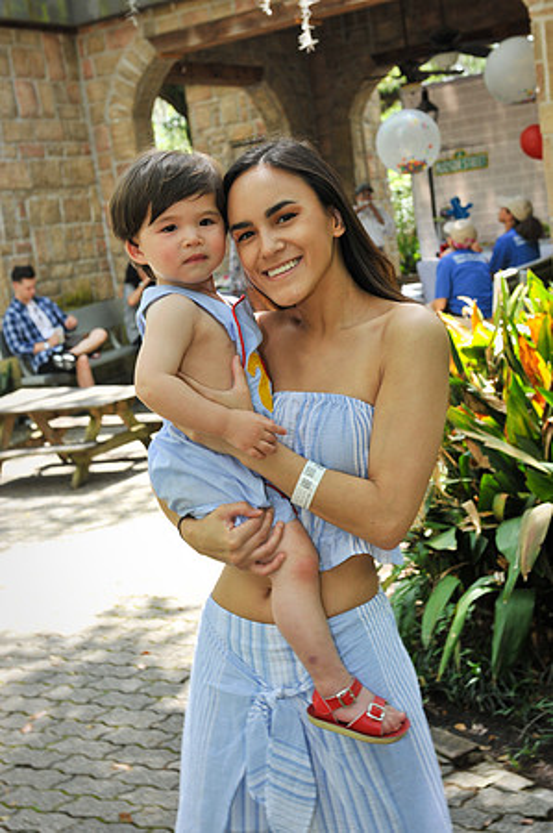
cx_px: 276
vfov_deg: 35.7
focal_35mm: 56
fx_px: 1293
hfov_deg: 24.1
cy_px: 416
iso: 640
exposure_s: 1/160
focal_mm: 56
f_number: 8
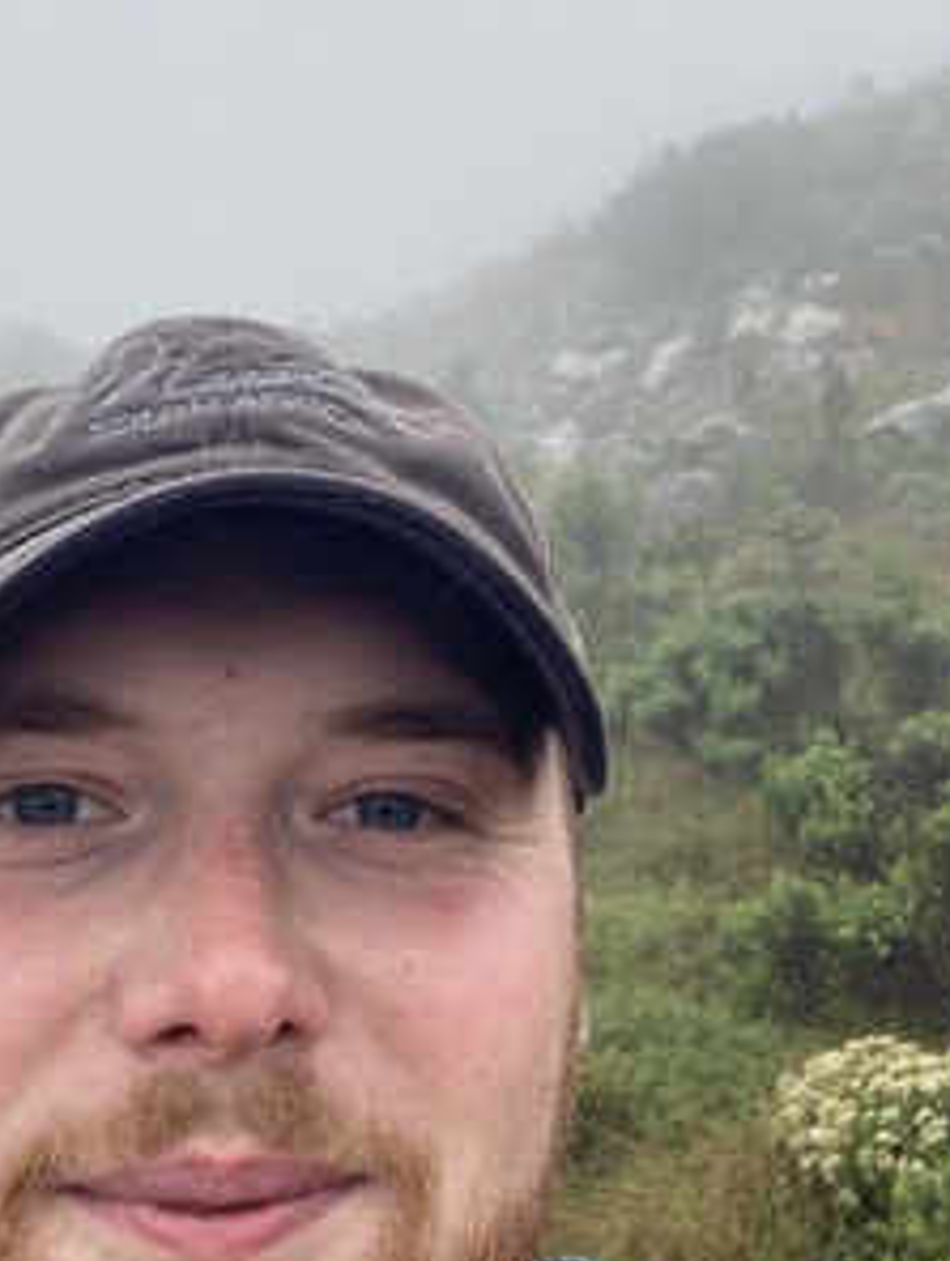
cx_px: 243
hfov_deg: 26.8
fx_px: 1970
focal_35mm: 54
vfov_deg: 35.5
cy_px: 618
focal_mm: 2.87
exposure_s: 1/121
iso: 20
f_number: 2.2
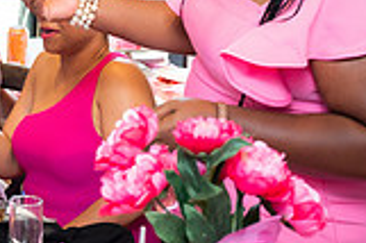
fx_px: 1351
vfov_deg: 10.1
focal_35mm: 133
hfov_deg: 14.9
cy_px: -79
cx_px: -86
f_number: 4
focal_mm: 37
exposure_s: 1/200
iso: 1600
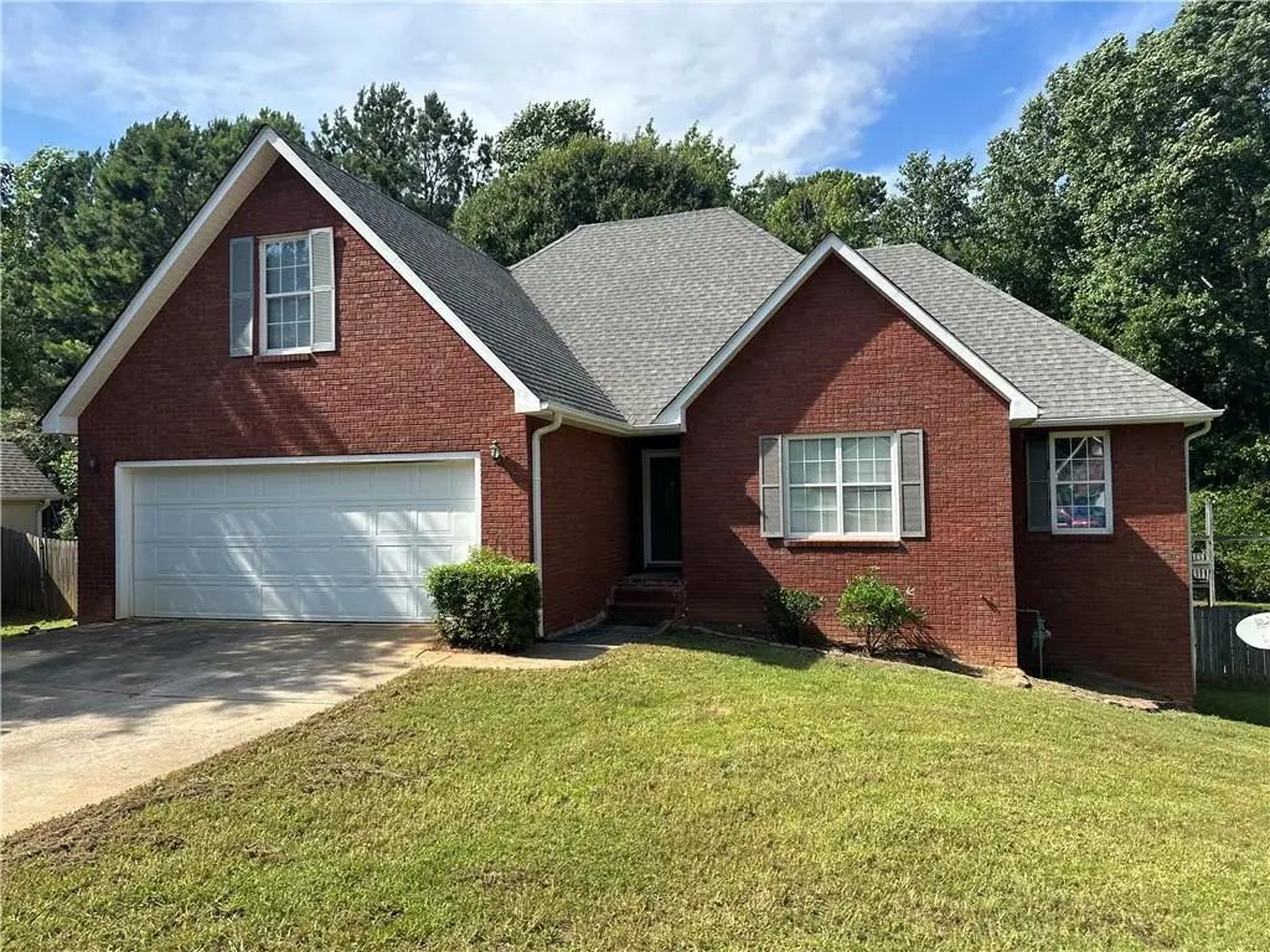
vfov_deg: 56.8
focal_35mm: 24
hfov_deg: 71.6
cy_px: 476
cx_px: 635
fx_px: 881
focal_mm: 6.86
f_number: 1.78
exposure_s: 1/1916
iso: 80
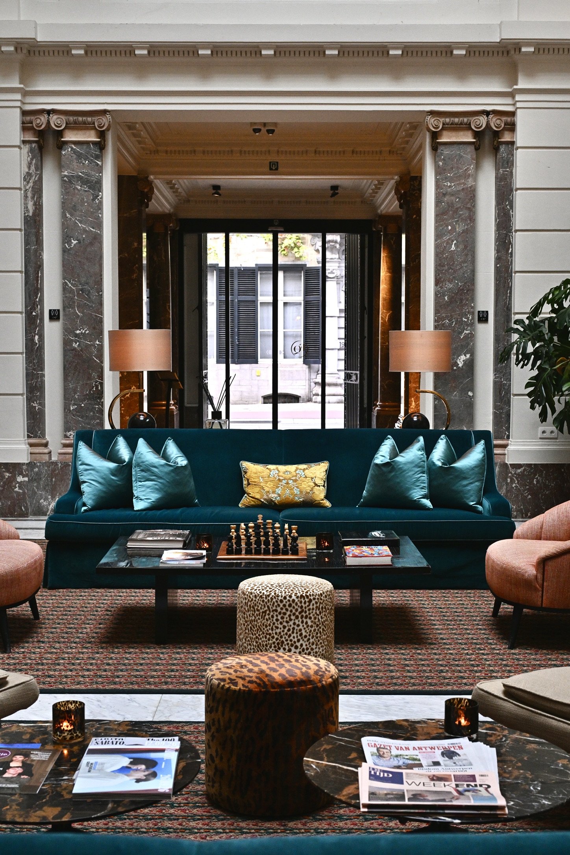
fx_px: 1069
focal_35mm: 45
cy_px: 428
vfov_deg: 43.6
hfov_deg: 29.9
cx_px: 285
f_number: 7.1
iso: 1800
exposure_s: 1/125
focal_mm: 45
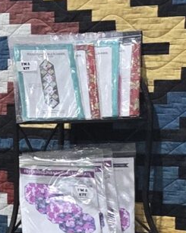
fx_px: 1293
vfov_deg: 10.2
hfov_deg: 6.4
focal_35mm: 188
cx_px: -606
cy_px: 187
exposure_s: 1/120
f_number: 1.8
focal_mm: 5.4
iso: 250
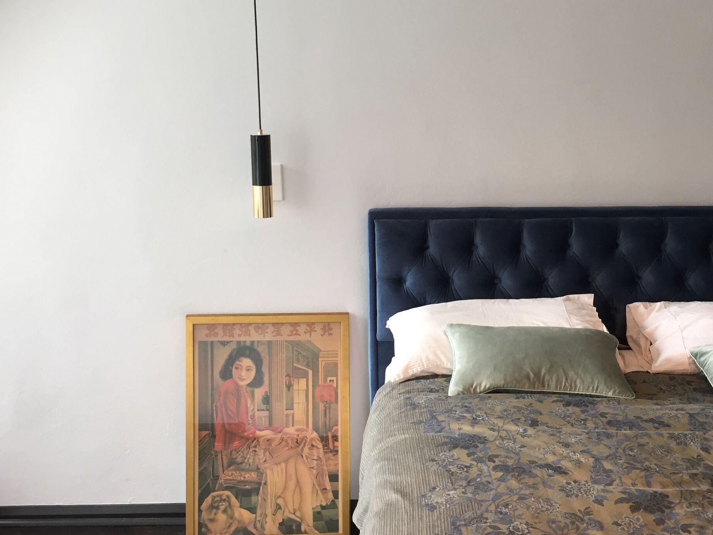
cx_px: 435
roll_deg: -0.2
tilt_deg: -11.4
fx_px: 783
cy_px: 248
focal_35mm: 38
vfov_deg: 37.7
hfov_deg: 48.6
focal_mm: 4.15
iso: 32
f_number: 2.2
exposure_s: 1/30
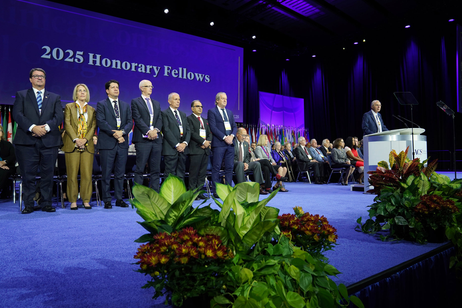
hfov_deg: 71.5
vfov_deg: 51.3
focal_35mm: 25
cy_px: 153
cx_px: 226
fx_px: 321
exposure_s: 1/200
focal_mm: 24
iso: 1000
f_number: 4.5
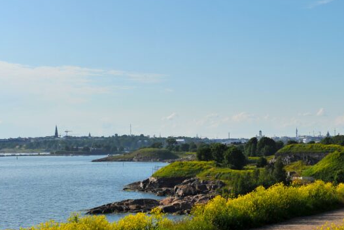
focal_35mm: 88
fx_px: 841
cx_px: 282
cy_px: 141
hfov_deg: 22.8
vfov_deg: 15.5
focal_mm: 45
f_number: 5.6
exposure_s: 1/2500
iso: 200
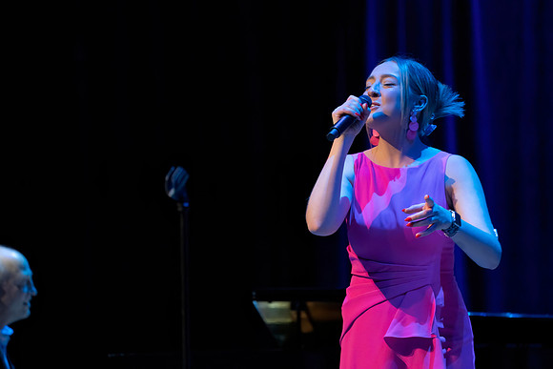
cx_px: 276
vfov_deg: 3.4
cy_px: 184
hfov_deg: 5.2
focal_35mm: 400
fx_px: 6146
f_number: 5.6
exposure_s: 1/250
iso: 4000
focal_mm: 400
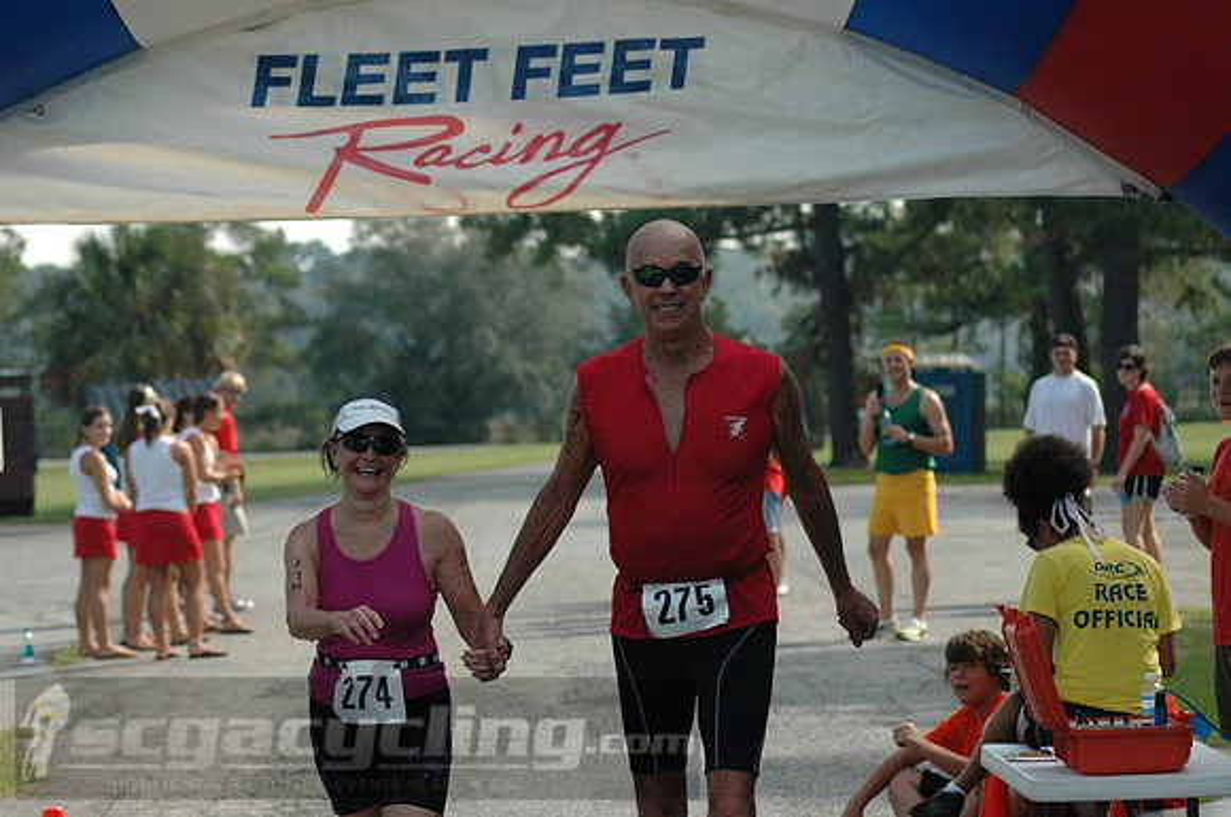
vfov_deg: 10.7
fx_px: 4354
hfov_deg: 16.1
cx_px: 616
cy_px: 408
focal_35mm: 128
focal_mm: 85
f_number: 4.5
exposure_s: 1/2500
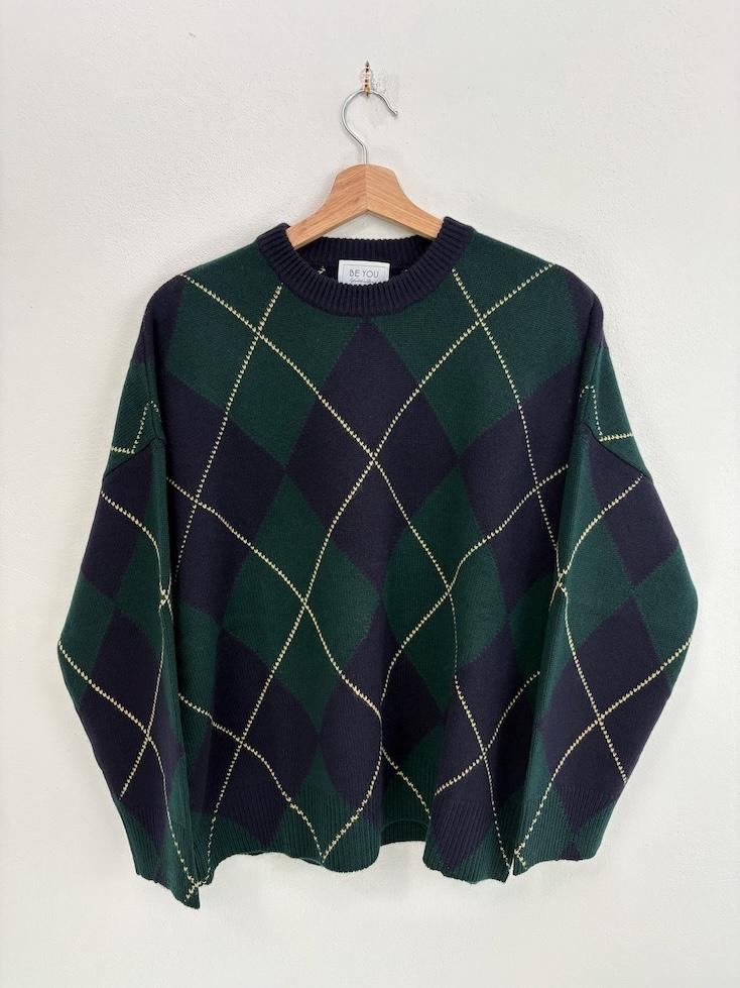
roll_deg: -0.2
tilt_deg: -5.5
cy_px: 494
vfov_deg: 67.3
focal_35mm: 26
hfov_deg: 53.1
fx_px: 741
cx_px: 370
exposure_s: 1/100
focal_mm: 5.96
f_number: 1.6
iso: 64
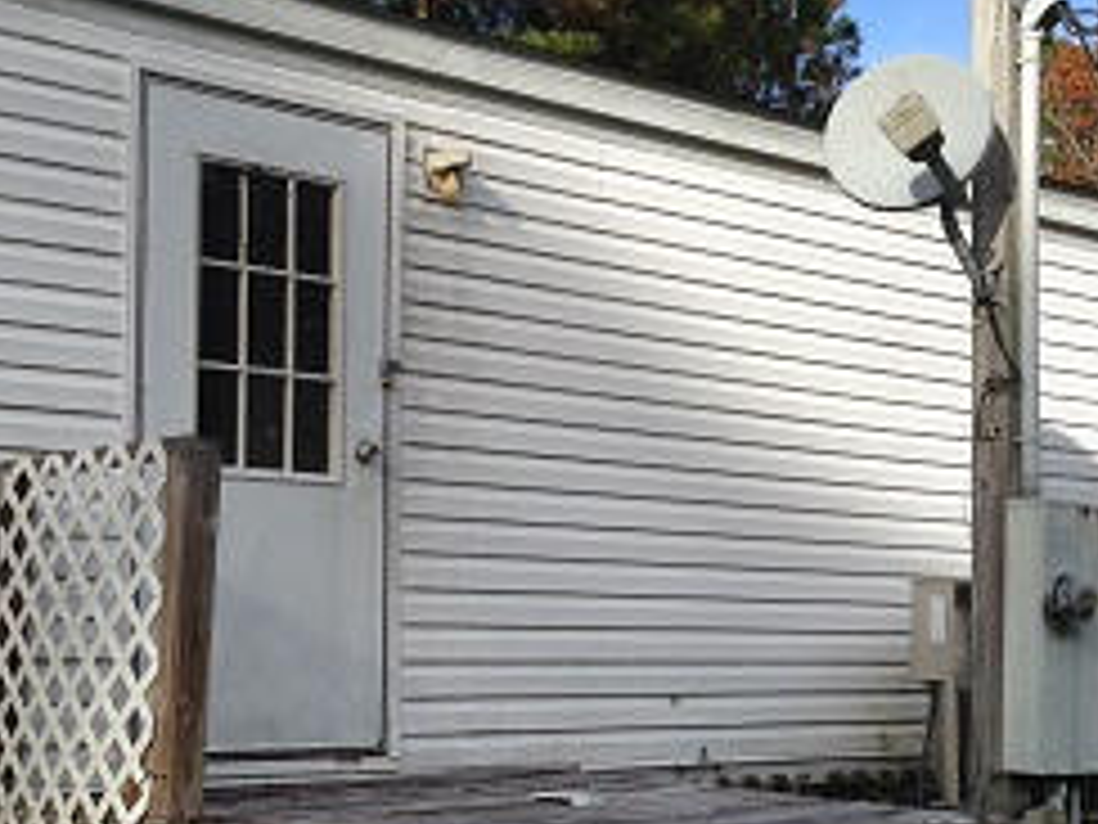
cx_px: 454
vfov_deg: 22.5
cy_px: 540
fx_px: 2062
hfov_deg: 29.8
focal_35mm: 65
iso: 50
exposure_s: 1/1130
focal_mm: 4.12
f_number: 2.4
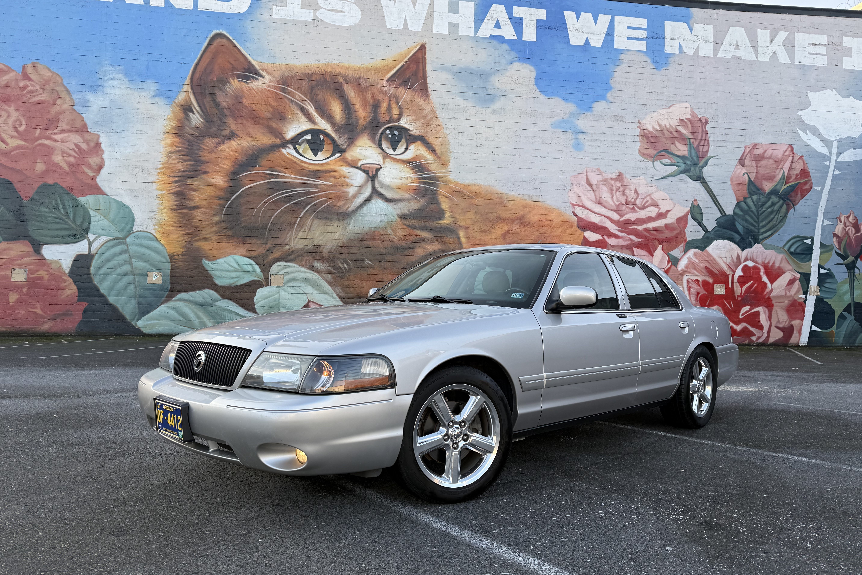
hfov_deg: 71.5
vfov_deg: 51.3
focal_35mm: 25
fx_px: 599
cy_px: 282
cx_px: 431
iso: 80
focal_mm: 6.76
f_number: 1.78
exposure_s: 1/632
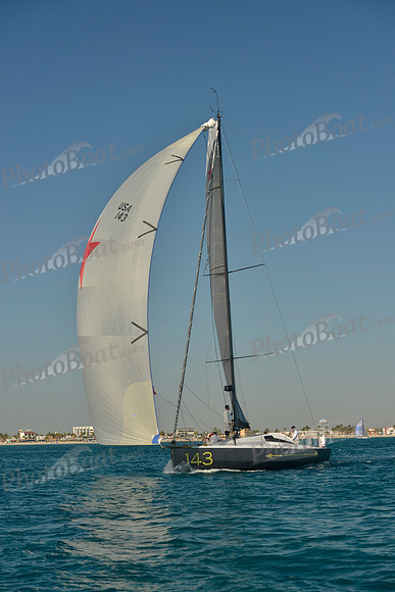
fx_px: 1151
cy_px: 296
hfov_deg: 19.5
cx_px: 198
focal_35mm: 70
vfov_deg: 28.8
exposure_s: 1/640
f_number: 7.1
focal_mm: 70
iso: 200
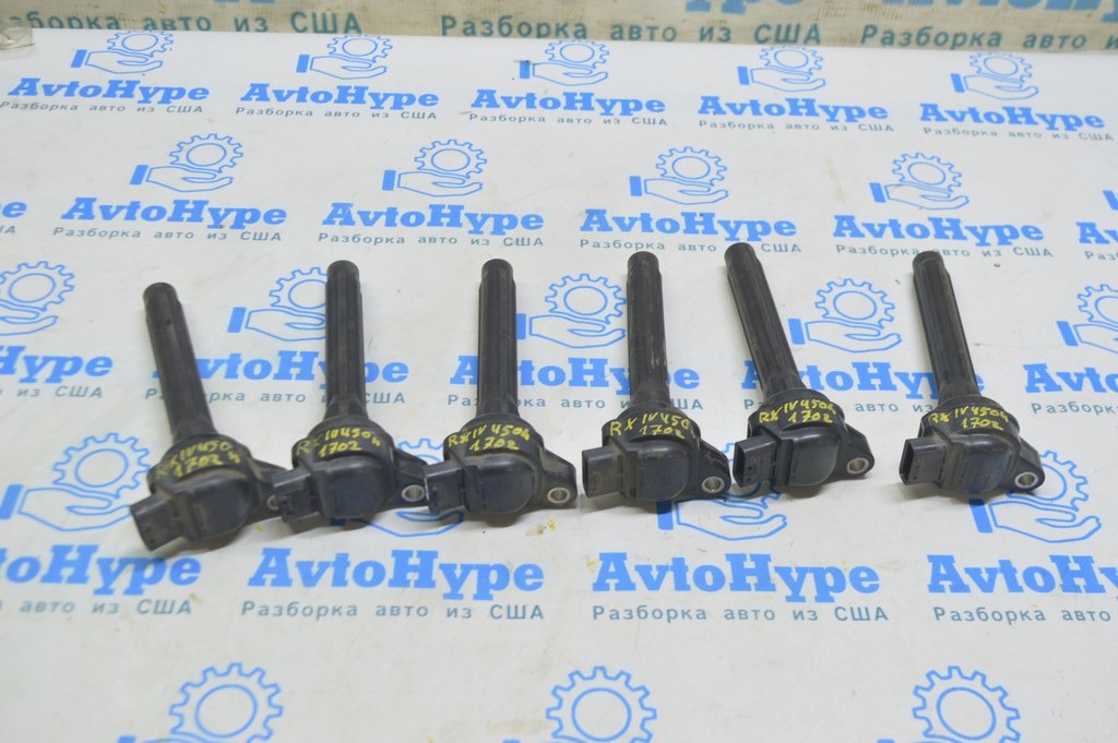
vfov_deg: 34.2
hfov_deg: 49.6
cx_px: 559
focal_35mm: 39
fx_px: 1210
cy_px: 372
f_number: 5.6
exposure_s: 1/20
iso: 400
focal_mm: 26
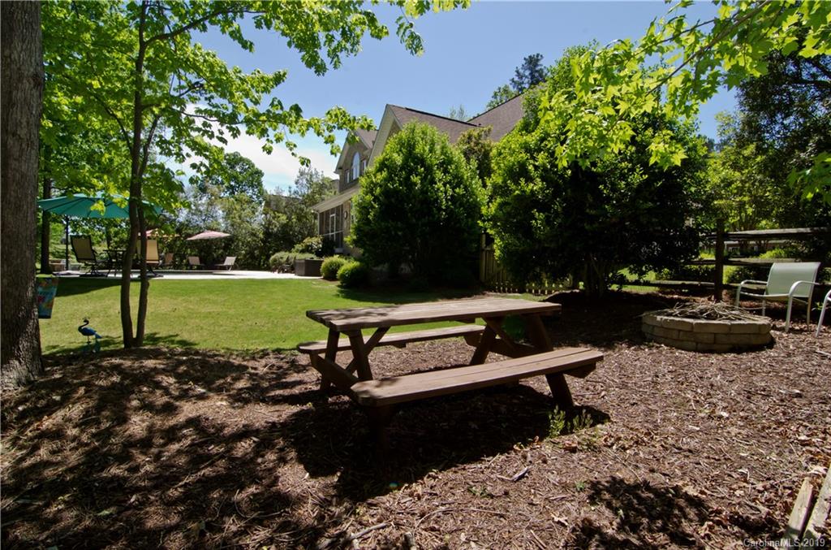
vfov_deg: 71.7
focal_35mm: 16
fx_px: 380
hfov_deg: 95.1
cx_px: 416
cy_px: 275
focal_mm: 11
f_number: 13
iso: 1000
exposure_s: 1/250
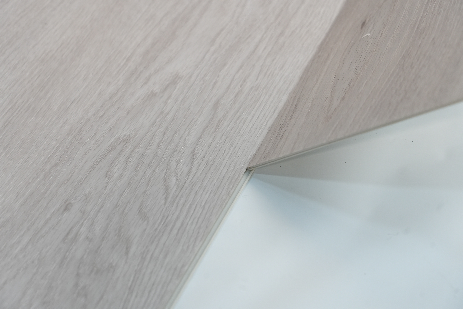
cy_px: 154
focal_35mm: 102
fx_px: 1312
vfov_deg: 13.4
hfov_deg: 20.0
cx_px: 232
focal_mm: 102
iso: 1600
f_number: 6.3
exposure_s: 1/125
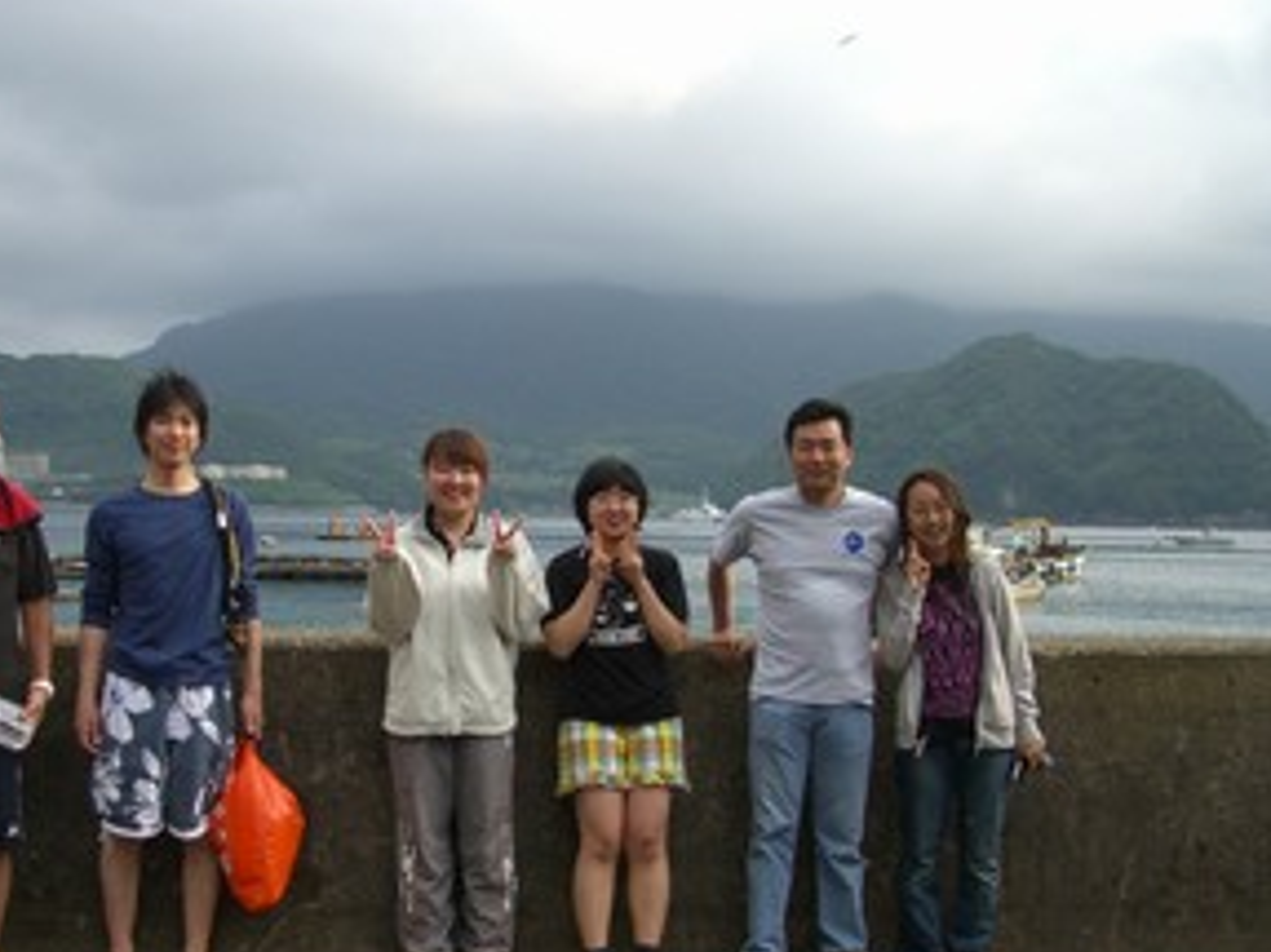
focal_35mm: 53
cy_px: 607
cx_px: 474
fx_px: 1945
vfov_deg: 27.4
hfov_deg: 36.0
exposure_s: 1/320
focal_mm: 7.9
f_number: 2.8
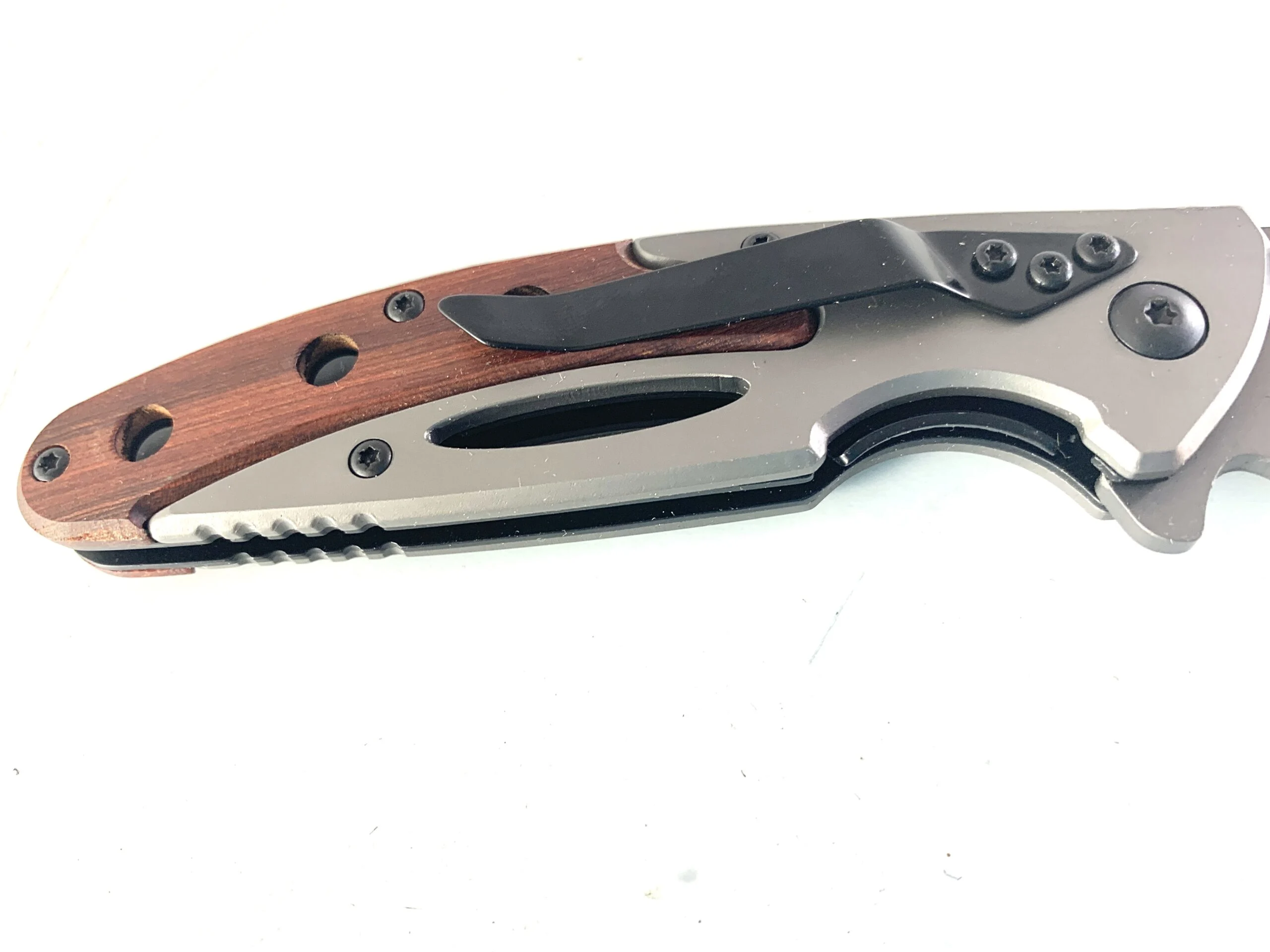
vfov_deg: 53.1
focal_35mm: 26
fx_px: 954
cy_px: 476
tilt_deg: -62.6
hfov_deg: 67.3
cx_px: 635
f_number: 1.8
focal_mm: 4.25
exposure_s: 1/121
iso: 64
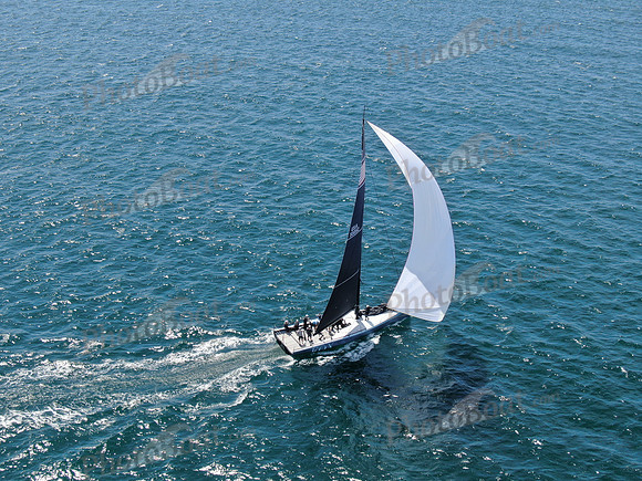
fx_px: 890
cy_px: 240
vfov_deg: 30.3
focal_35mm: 48
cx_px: 321
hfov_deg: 39.7
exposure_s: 1/500
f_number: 3.8
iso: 100
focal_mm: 8.6
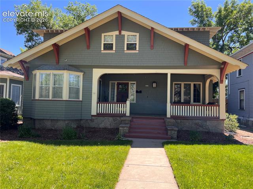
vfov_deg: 53.0
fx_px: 190
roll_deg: -1.3
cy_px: 94
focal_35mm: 26
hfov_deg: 67.3
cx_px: 126
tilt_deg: +3.1
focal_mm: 5.7
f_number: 1.5
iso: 50
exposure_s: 1/887
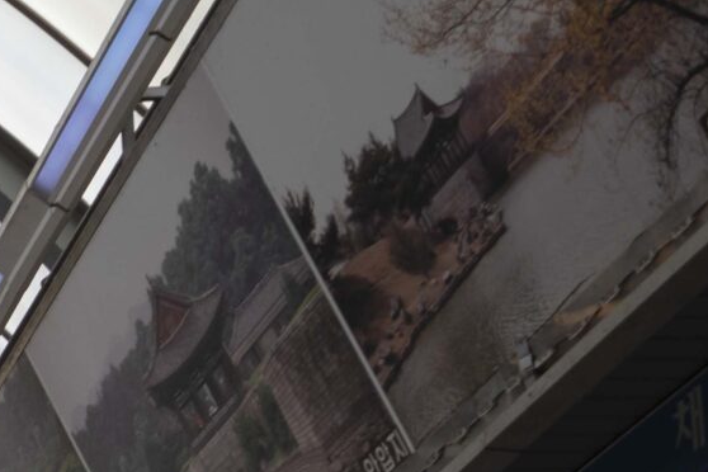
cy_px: 879
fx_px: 3068
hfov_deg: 11.6
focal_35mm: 156
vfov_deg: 8.4
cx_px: -787
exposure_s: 1/60
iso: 200
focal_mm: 34
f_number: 4.5
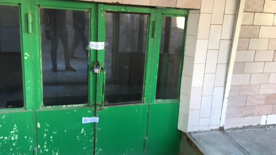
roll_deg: -3.3
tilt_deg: -10.0
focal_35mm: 32
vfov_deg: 36.5
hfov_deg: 61.0
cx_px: 139
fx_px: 234
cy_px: 62
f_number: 2.2
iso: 32
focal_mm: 4.15
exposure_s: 1/33
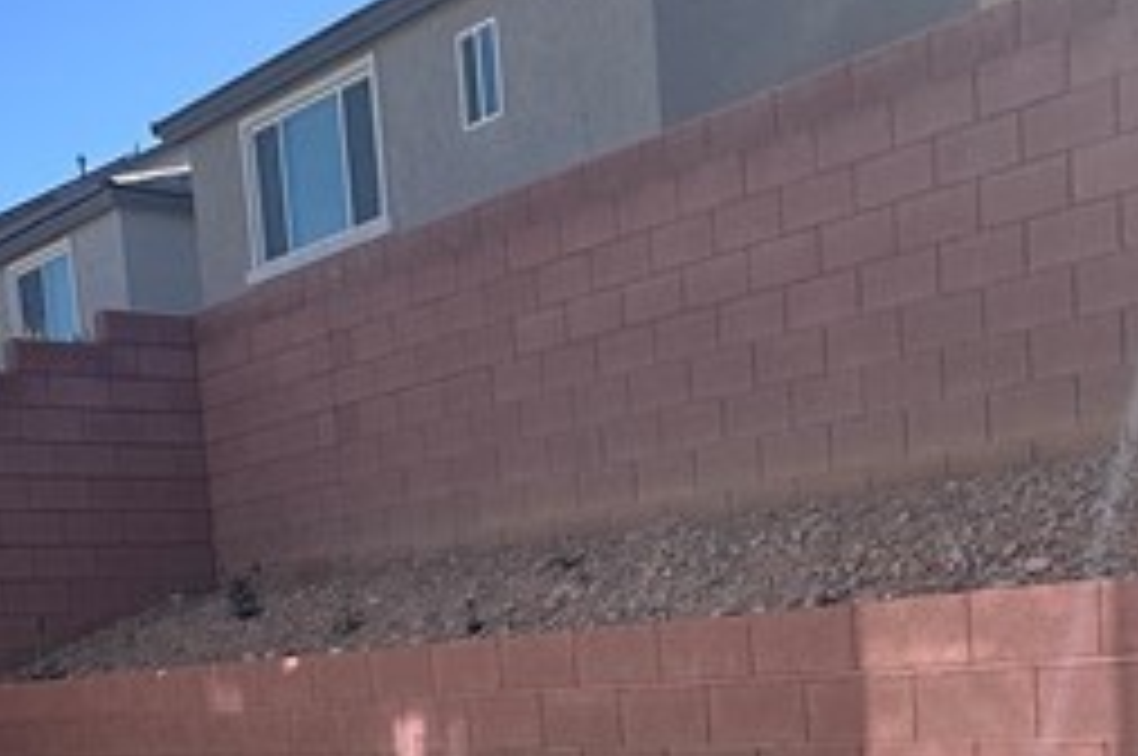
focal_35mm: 59
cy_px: 904
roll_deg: +4.0
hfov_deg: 34.0
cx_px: 567
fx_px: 1863
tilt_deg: -6.8
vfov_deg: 21.3
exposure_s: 1/955
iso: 50
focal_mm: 2.22
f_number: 2.2
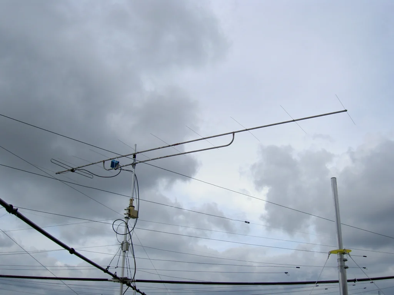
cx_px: 197
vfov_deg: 36.8
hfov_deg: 47.9
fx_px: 444
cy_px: 148
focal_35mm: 39
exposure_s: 1/588
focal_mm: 8
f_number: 4.7
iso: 100
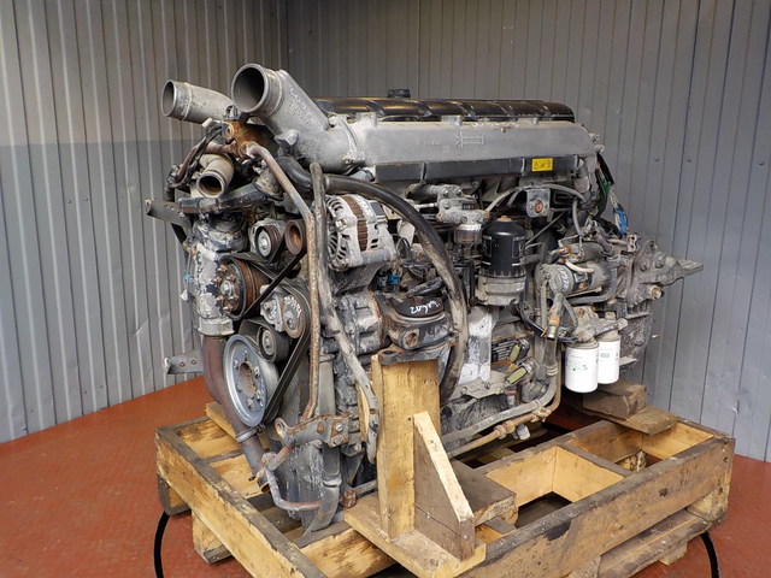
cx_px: 386
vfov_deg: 46.8
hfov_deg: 60.0
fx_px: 668
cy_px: 289
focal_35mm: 30
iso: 125
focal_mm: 4.1
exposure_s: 1/100
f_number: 3.3
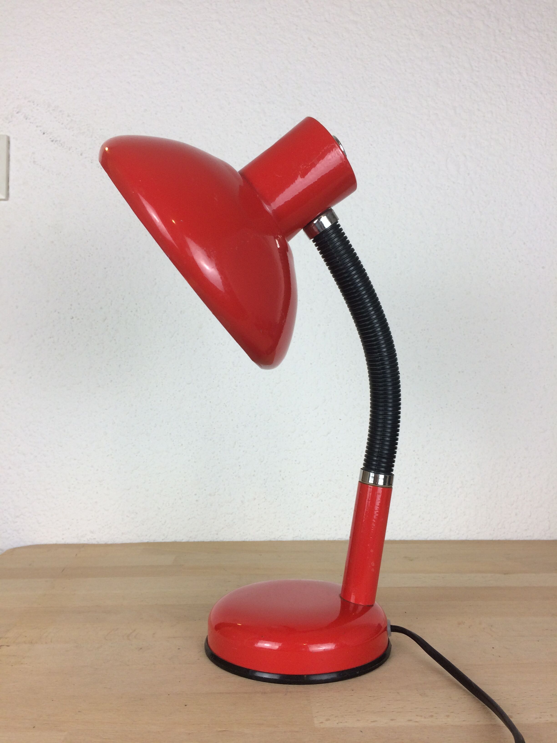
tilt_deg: +2.2
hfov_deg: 48.2
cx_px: 278
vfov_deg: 61.7
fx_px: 622
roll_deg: +1.4
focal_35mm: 29
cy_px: 372
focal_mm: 4.15
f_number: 2.2
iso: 50
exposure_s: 1/100
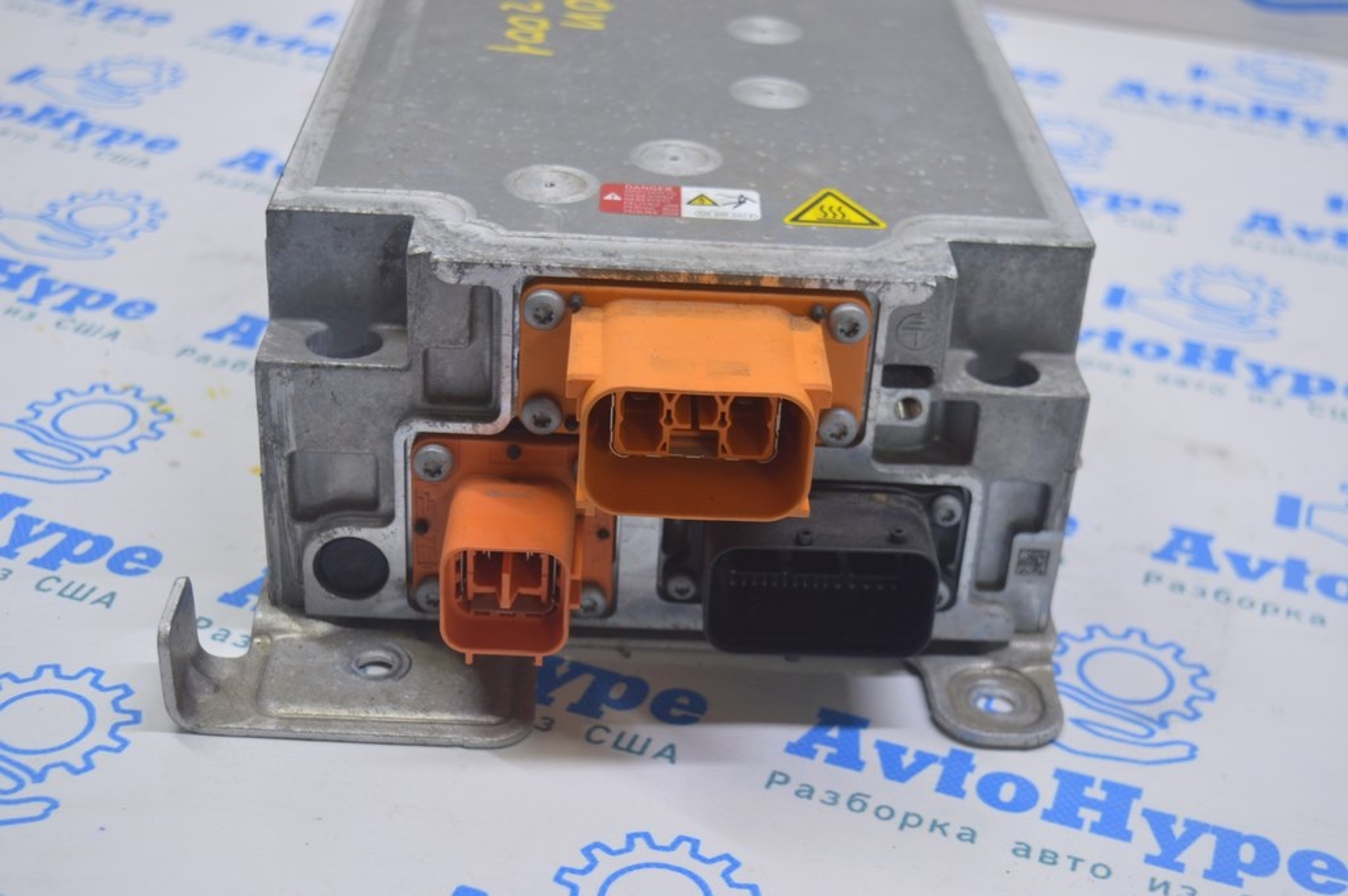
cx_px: 674
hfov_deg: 36.9
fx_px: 2020
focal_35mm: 54
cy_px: 448
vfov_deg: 25.0
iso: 400
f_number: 5.6
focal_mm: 36
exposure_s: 1/25
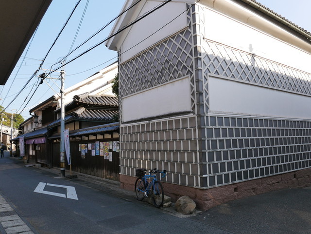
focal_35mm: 28
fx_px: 252
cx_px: 156
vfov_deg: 49.7
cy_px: 117
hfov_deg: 63.4
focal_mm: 14
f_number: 5
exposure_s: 1/400
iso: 200
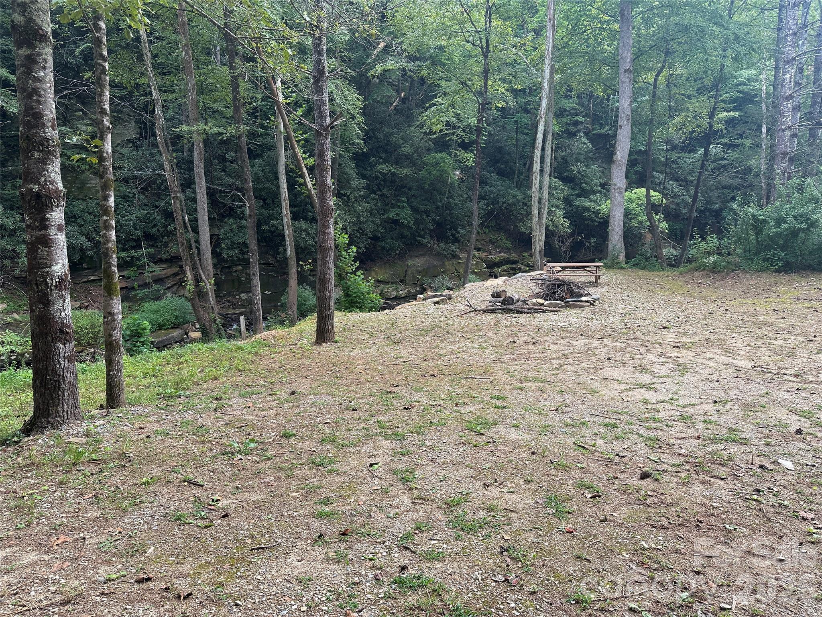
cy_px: 308
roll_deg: +1.0
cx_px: 411
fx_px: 570
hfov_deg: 71.6
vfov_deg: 56.8
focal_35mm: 24
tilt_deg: -7.1
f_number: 1.78
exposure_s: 1/404
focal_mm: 6.86
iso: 80
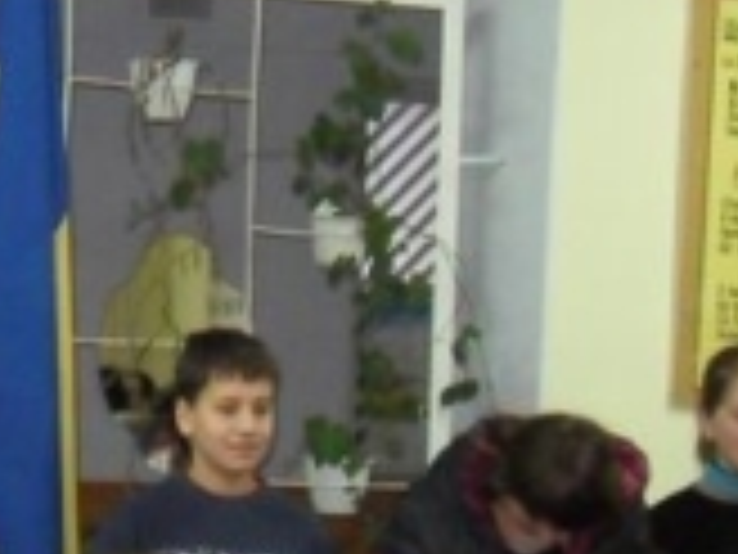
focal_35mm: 137
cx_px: -99
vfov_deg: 10.8
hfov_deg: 14.0
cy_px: 464
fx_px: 2921
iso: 400
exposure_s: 1/45
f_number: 3.5
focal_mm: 6.3
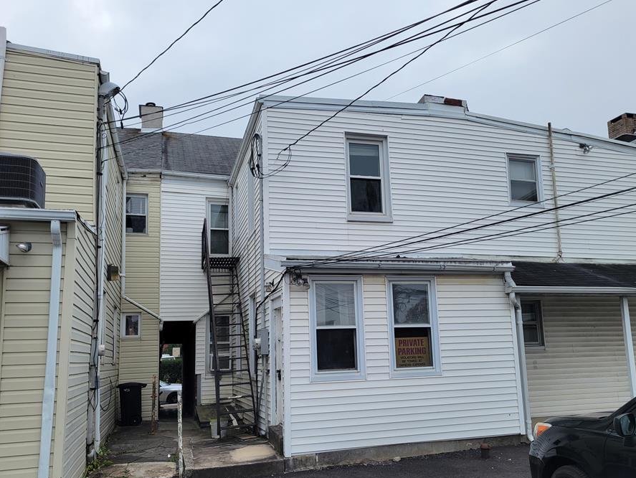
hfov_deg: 59.9
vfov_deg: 46.8
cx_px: 343
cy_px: 263
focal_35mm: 30
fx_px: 551
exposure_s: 1/1468
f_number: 1.8
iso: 40
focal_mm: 5.4
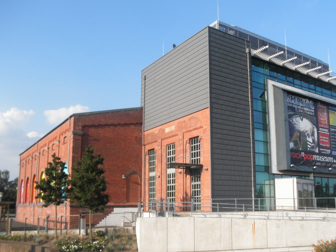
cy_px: 150
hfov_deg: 51.1
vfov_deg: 39.5
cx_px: 197
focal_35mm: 36
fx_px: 349
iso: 64
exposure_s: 1/80
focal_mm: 5
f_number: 8.5
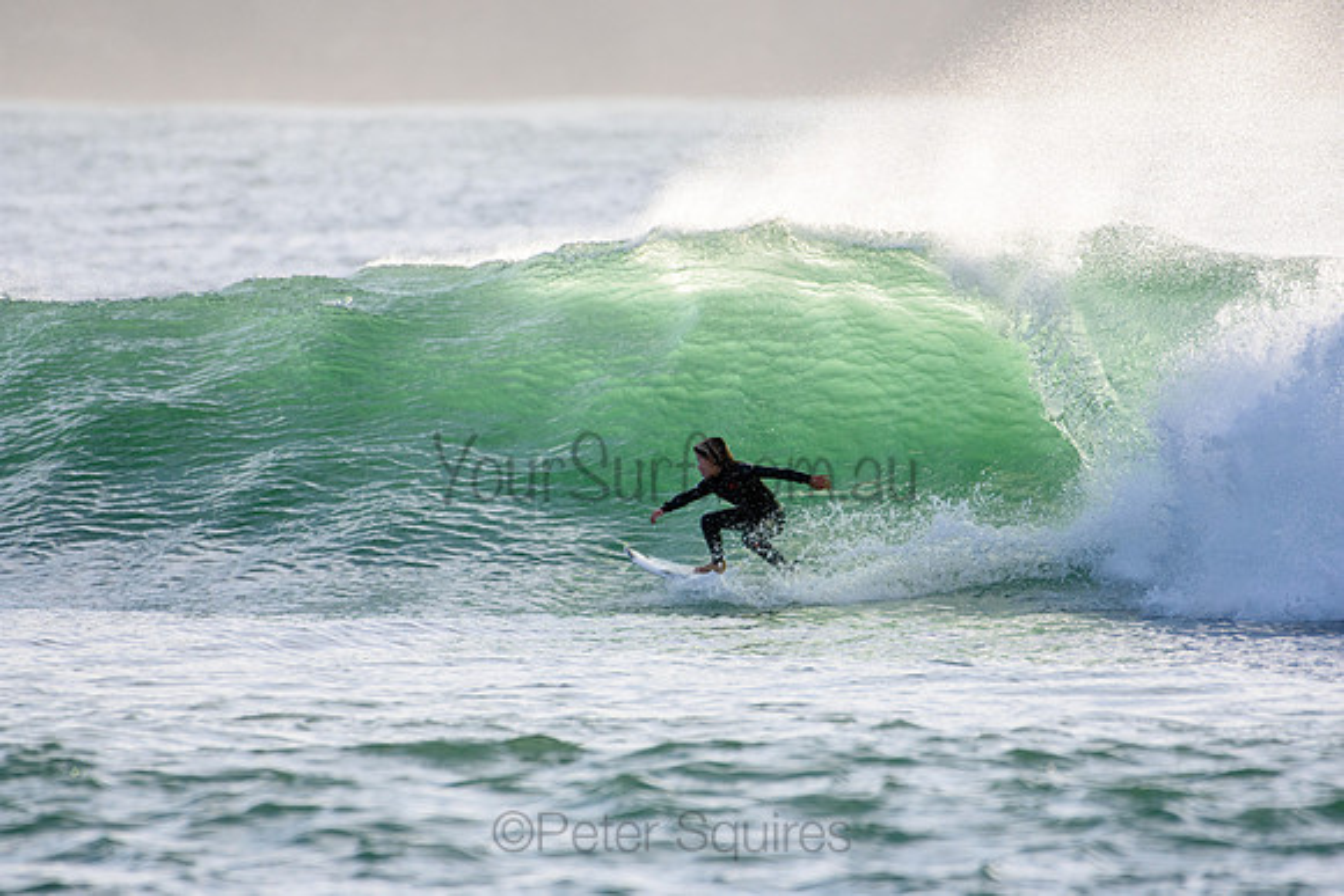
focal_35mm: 750
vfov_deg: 1.8
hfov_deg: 2.7
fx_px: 28005
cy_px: 448
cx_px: 672
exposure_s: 1/2500
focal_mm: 500
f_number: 5.6
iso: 640
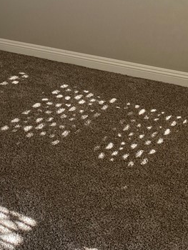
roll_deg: +0.8
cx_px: -39
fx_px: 550
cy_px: 1
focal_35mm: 76
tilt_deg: -10.3
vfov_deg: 24.5
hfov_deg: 18.4
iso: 32
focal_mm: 4.25
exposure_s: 1/121
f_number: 1.8
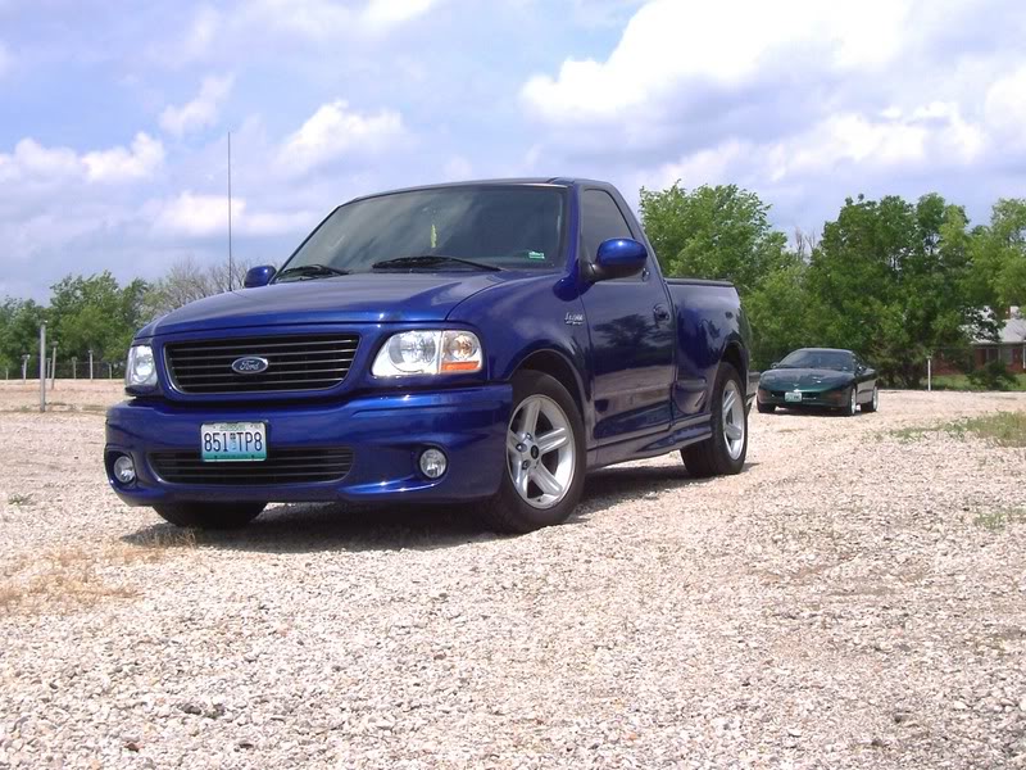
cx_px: 513
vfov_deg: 27.5
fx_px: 1571
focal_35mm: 53
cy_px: 385
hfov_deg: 36.2
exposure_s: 1/750
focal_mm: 8.6
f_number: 6.7
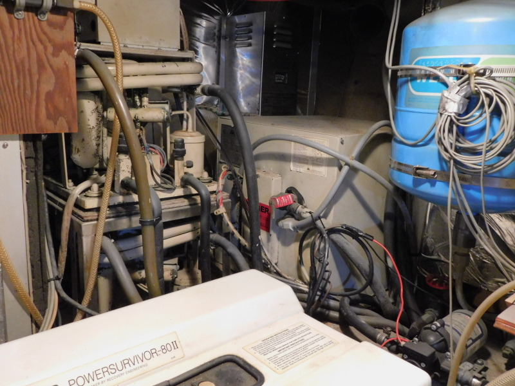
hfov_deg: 60.0
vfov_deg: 46.8
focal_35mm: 30
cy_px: 193
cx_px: 258
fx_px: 446
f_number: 3.2
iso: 800
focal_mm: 5.3
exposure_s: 1/8
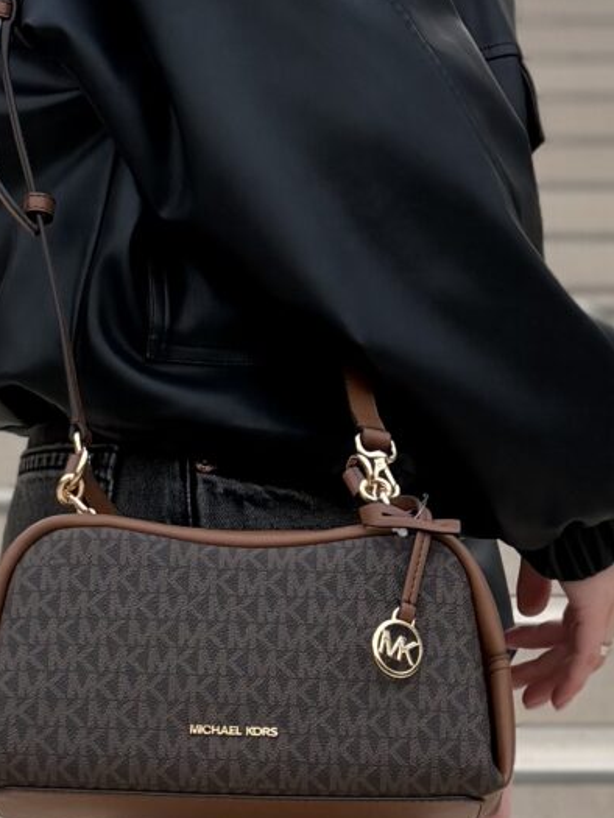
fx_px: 2766
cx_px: 341
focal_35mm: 117
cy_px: 591
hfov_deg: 12.7
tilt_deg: -3.3
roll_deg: -0.1
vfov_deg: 16.8
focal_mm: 6.76
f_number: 1.78
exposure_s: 1/1292
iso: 100
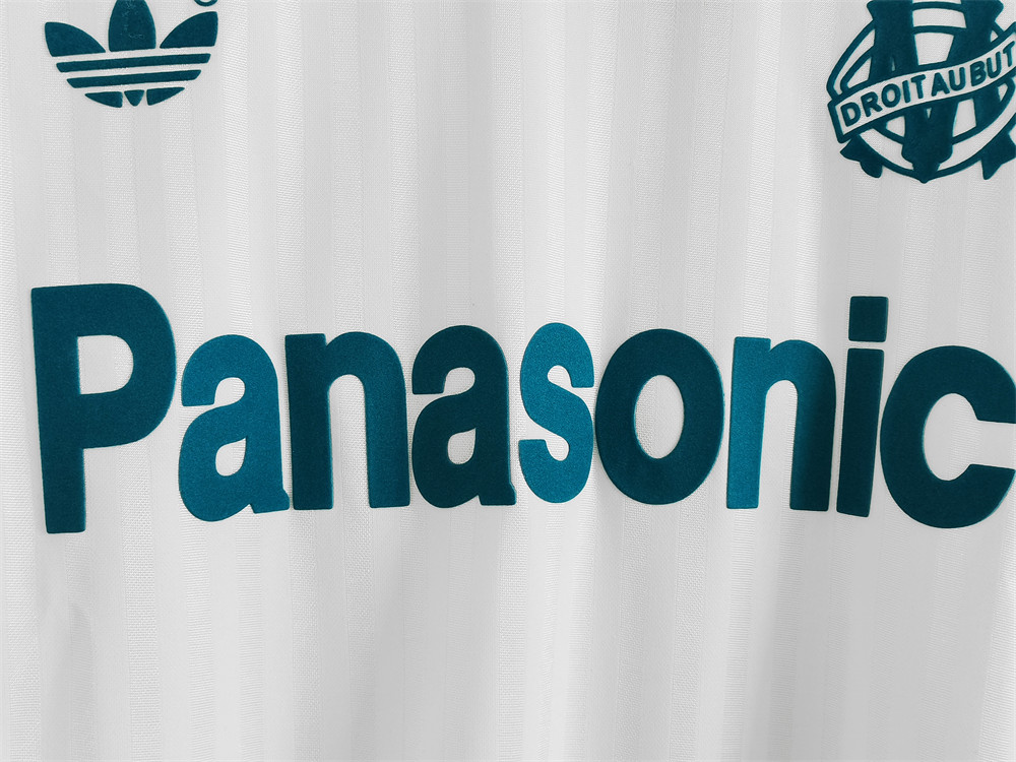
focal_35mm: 41
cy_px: 381
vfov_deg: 35.1
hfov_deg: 45.8
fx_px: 1203
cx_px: 508
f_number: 1.8
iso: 100
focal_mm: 5.58
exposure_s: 1/50
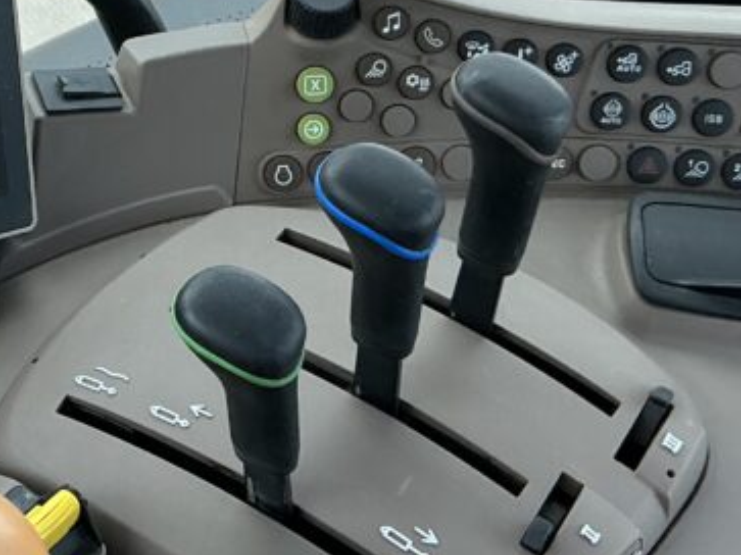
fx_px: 1691
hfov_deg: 24.0
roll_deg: -7.4
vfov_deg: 18.7
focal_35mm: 79
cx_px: 55
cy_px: 263
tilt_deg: -36.1
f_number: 1.8
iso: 20
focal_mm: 3
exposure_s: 1/206
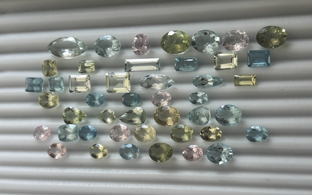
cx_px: 156
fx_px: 476
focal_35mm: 56
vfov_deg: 23.1
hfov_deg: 36.3
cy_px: 114
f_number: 1.5
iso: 50
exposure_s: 1/418
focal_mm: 5.7
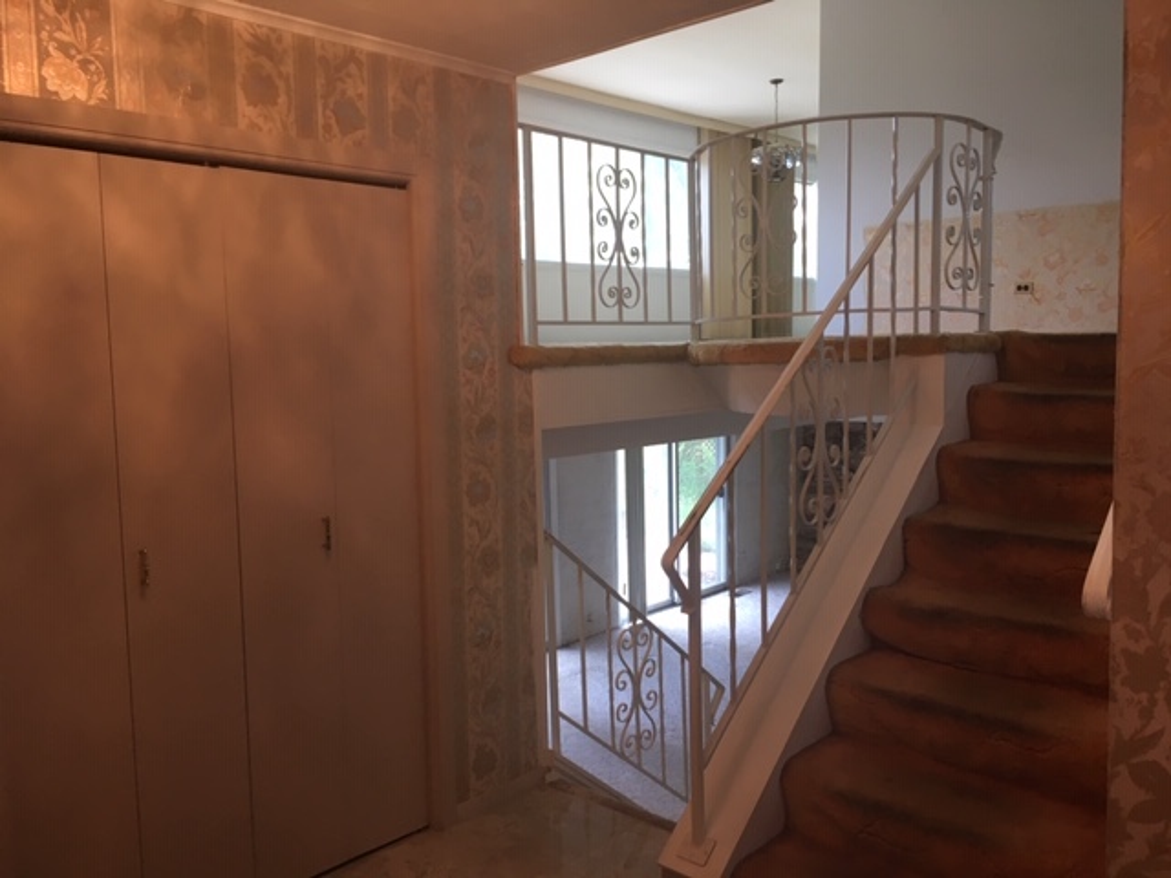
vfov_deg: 48.2
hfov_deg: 61.7
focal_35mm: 29
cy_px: 439
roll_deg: +1.0
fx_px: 981
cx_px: 586
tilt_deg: -4.6
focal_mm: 4.15
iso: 50
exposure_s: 1/30
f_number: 2.2
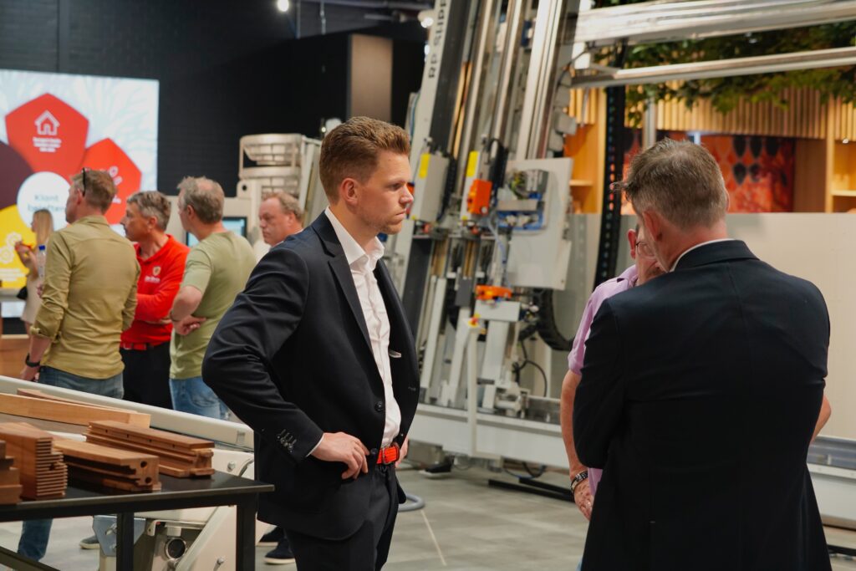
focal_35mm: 70
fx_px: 1665
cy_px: 286
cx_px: 428
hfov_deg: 28.8
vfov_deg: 19.5
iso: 2500
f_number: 5.6
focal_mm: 70
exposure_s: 1/80
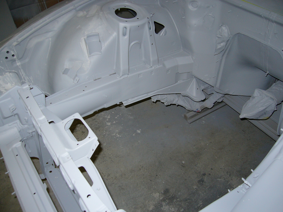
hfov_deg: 52.6
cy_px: 106
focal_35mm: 35
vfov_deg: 40.7
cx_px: 142
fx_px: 286
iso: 100
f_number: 2.8
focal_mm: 5.8
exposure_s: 1/60
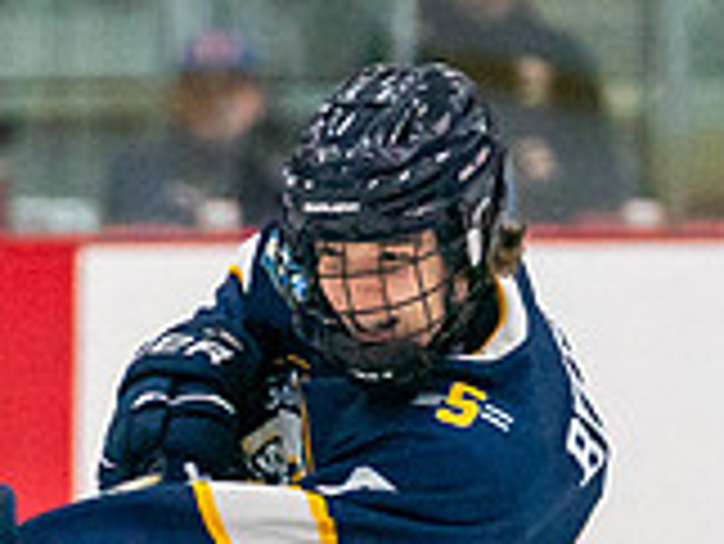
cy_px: 1103
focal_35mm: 931
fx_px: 19487
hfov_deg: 2.1
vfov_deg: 1.6
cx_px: 81
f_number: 2.8
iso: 4000
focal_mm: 148
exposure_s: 1/1600
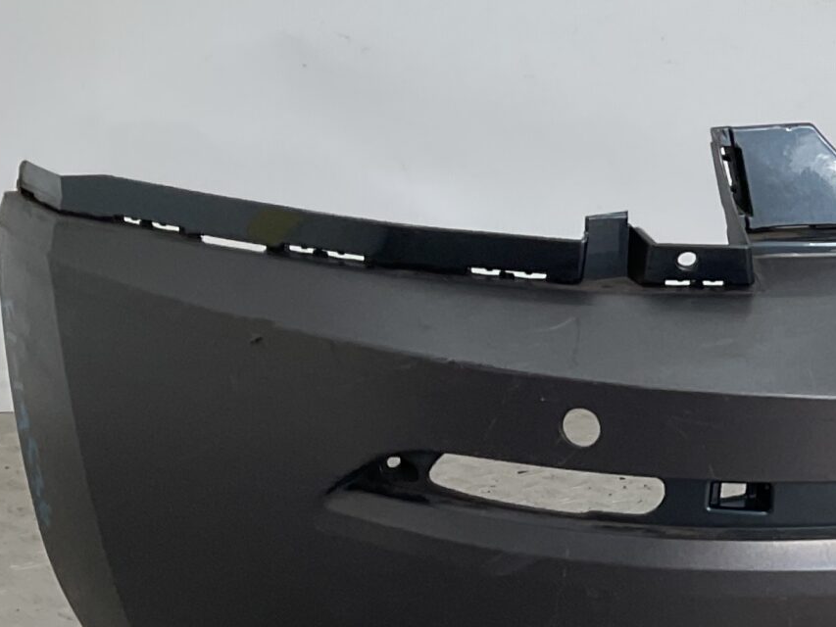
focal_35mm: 87
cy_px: 165
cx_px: 1130
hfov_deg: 20.3
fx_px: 2101
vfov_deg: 16.9
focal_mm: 3
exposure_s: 1/284
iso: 16
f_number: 1.8
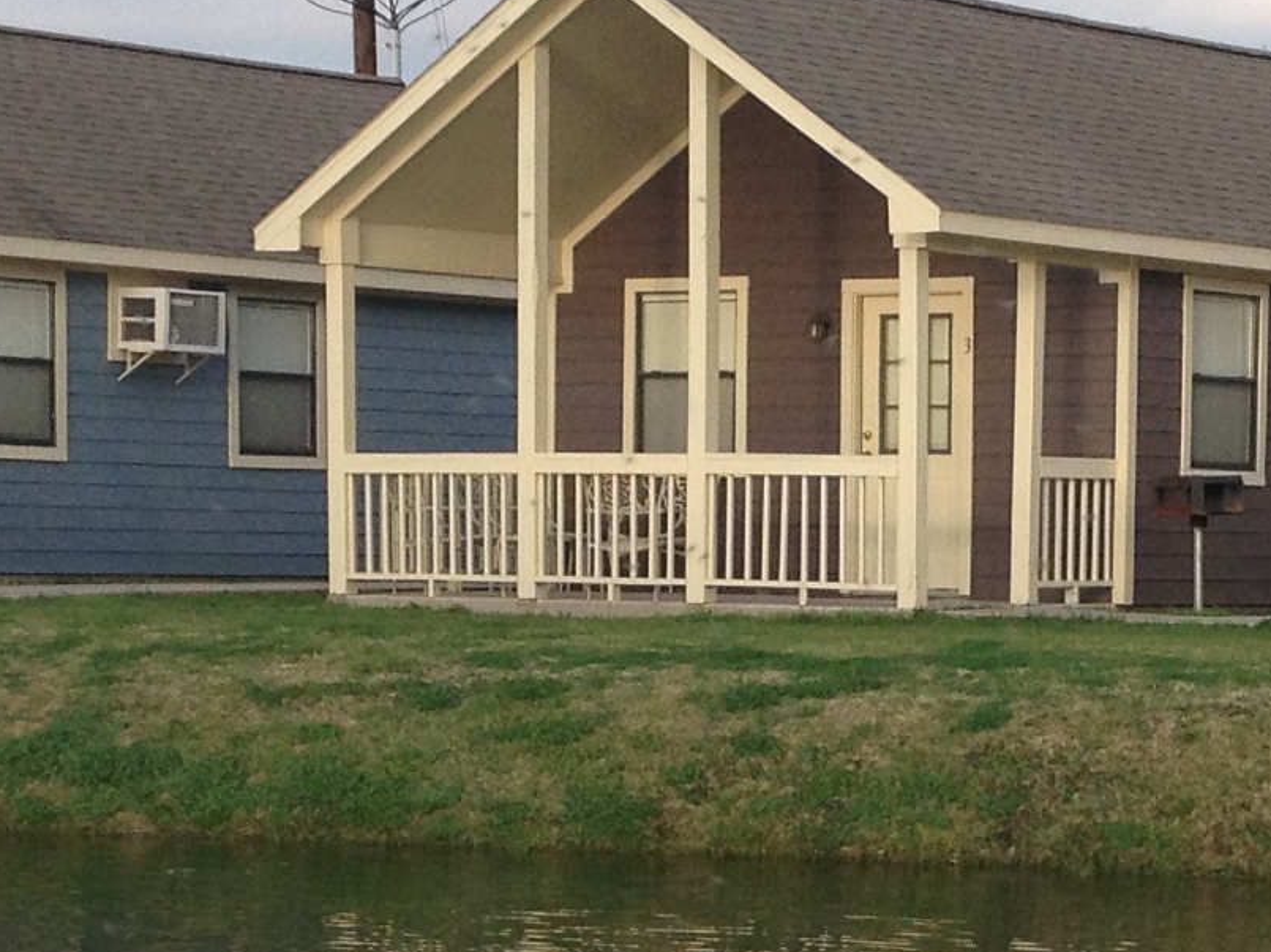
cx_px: 1055
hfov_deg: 13.8
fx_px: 5212
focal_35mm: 142
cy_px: 988
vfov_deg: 10.3
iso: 50
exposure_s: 1/488
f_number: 2.4
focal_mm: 4.28
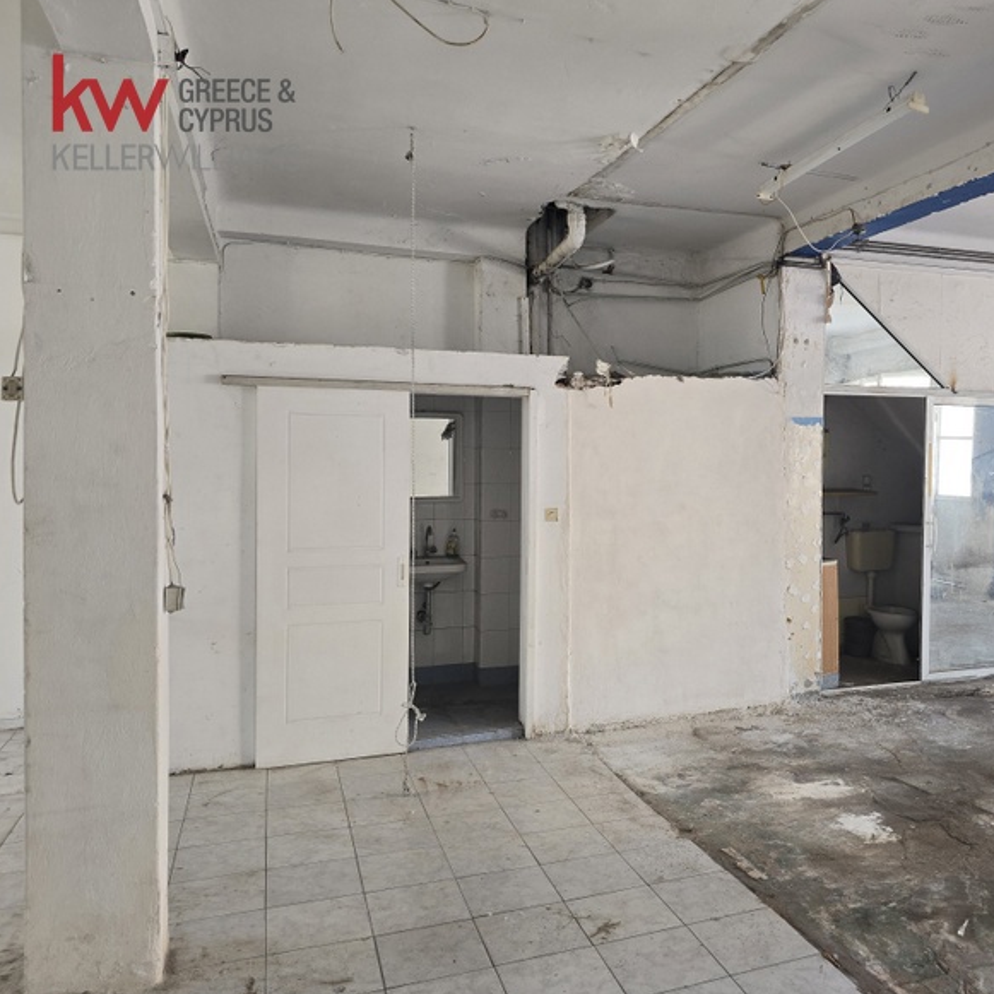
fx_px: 910
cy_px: 486
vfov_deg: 57.3
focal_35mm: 28
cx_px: 655
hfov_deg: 56.2
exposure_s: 1/50
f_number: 1.7
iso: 64
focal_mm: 6.3
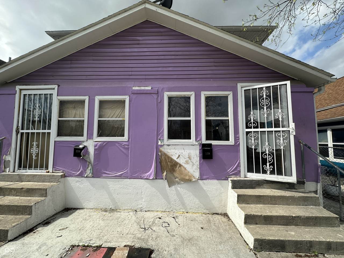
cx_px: 172
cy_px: 129
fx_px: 139
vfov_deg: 85.7
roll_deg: -1.6
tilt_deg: +5.2
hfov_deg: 102.1
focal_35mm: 14
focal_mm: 2.22
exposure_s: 1/1855
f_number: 2.2
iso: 40
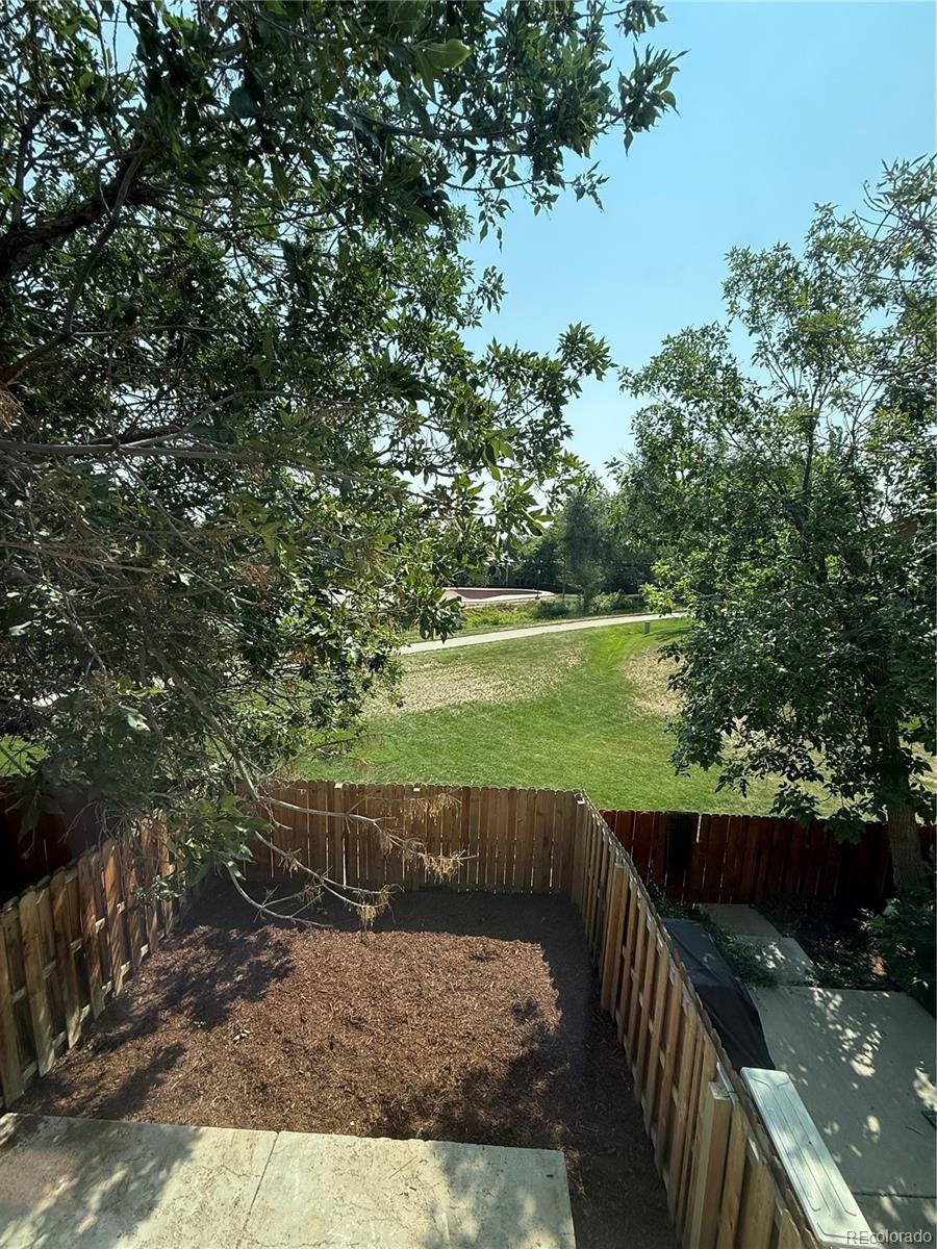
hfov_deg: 85.7
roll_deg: -2.5
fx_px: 505
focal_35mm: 14
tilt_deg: -8.8
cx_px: 468
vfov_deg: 102.1
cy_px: 624
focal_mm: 2.22
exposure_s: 1/1285
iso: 64
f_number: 2.2
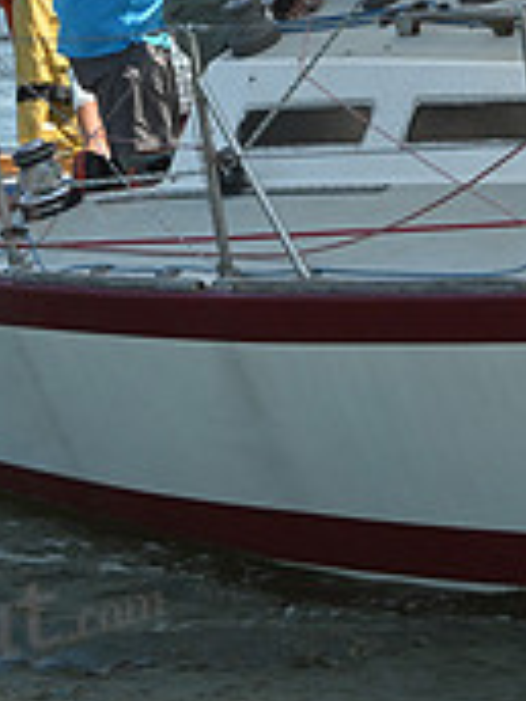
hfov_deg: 6.5
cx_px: 379
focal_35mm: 227
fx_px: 4599
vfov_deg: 8.7
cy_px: -22
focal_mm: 70
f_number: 9
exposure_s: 1/1000
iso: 320
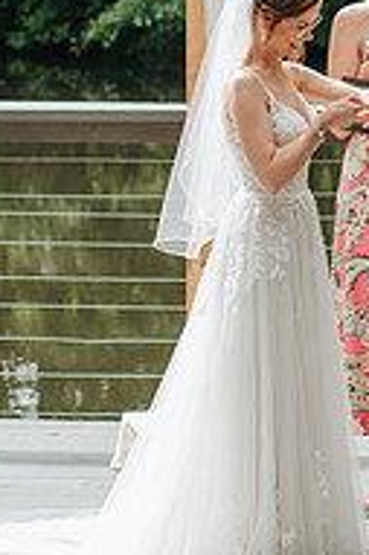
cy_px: 147
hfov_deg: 7.2
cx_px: 380
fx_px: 2911
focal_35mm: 189
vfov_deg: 10.9
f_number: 2.8
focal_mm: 50
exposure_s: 1/400
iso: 100
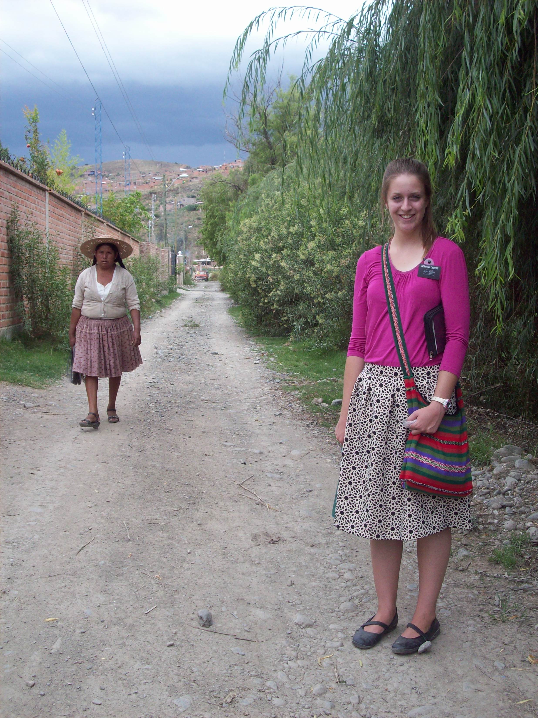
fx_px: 953
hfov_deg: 31.5
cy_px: 359
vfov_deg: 41.2
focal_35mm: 46
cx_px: 269
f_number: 3.1
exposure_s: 1/461
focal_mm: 7.6
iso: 80
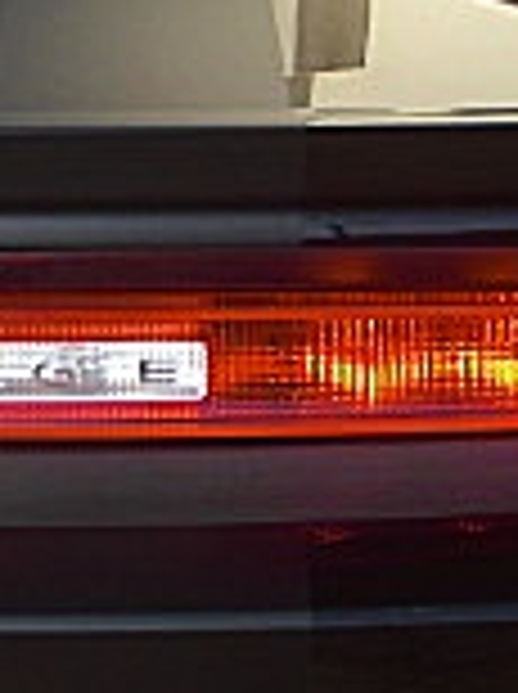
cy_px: 58
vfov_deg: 13.1
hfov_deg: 9.8
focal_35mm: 150
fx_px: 3001
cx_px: -18
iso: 50
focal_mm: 6.3
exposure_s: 1/200
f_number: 2.8
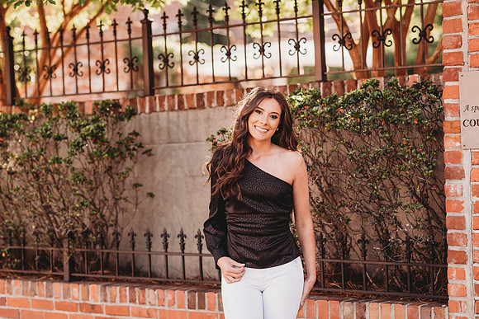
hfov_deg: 23.6
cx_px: 238
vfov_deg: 15.9
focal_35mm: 86
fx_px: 1148
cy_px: 159
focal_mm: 85
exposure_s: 1/250
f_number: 2.5
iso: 100
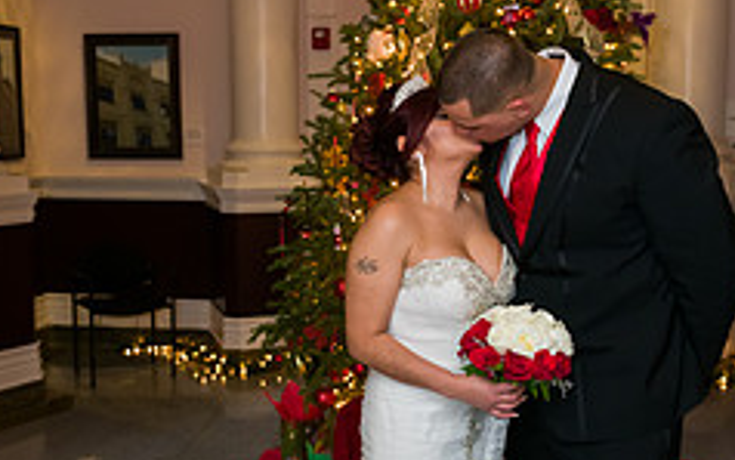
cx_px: 417
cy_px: 235
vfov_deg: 25.9
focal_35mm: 50
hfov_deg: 40.2
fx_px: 1002
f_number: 3.2
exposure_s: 1/125
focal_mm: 26
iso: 1600
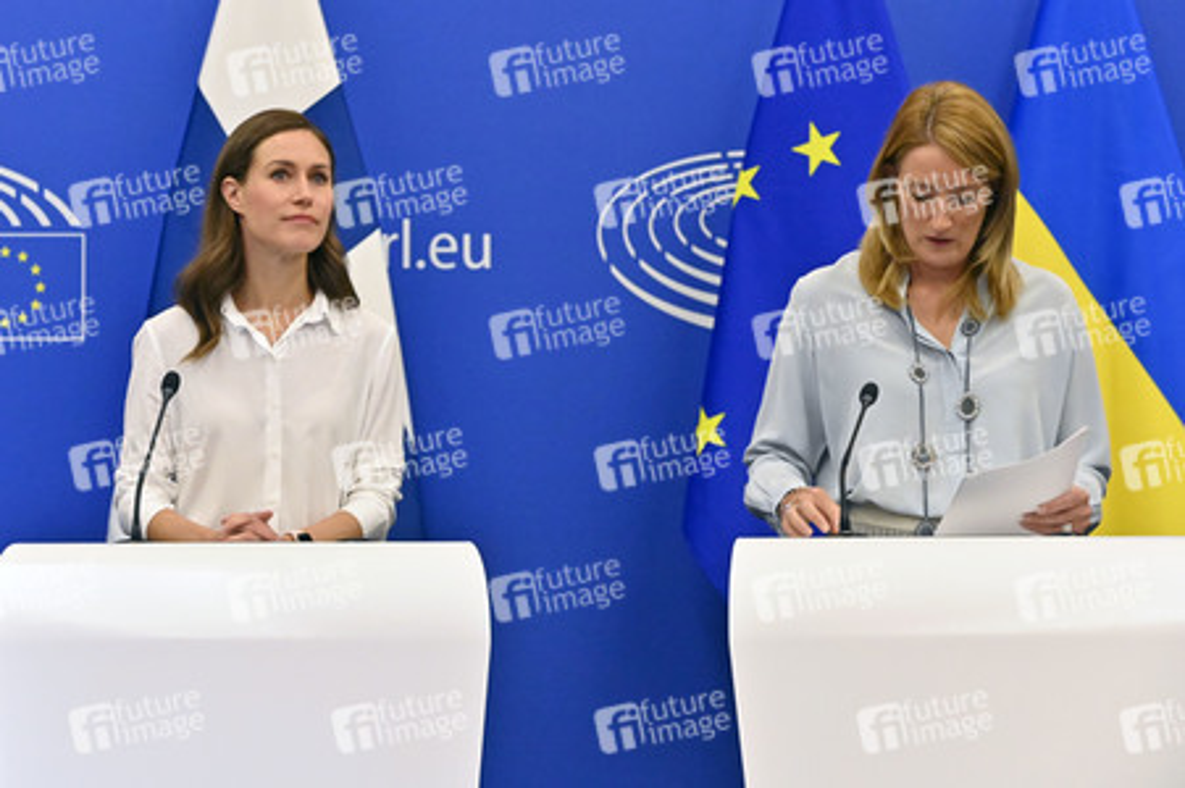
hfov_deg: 23.7
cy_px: 394
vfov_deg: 15.9
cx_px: 592
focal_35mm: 86
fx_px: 2829
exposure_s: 1/640
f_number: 5
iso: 8000
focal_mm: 86
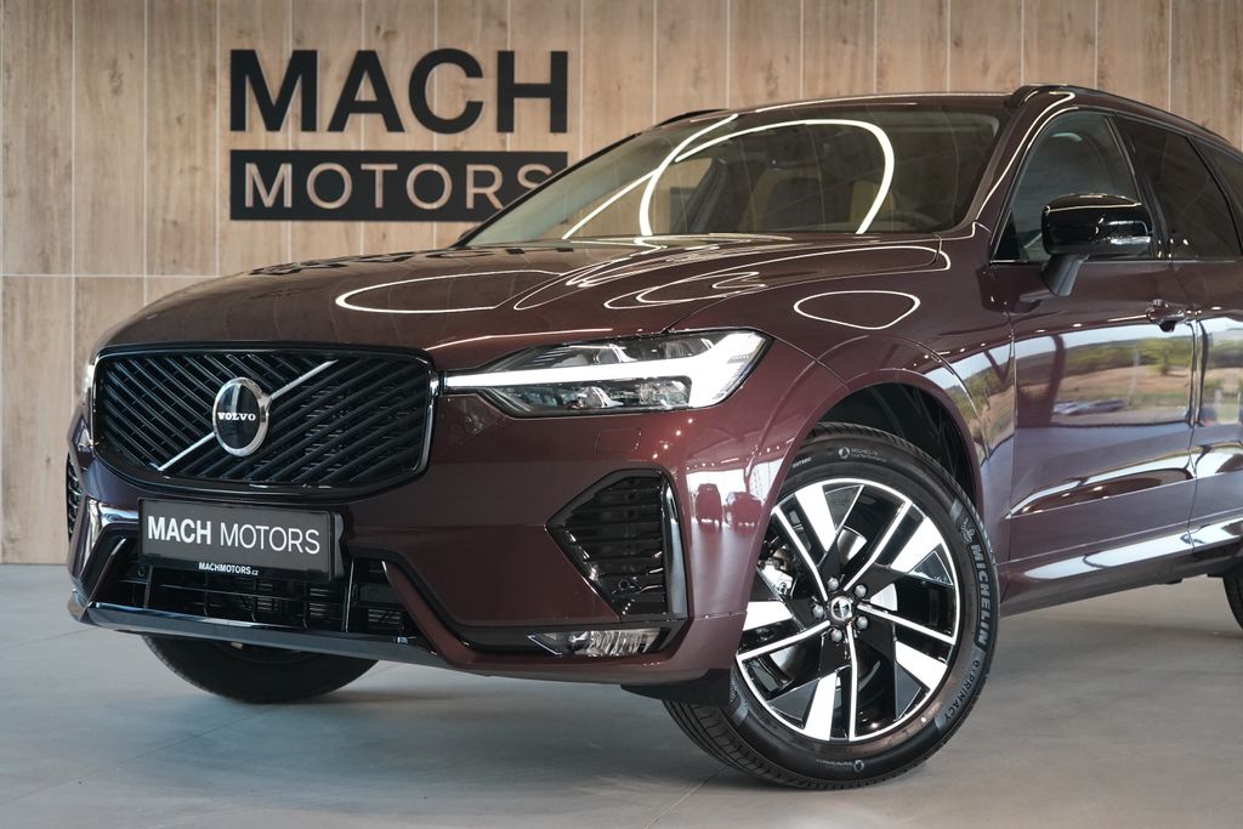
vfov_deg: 23.8
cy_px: 414
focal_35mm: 57
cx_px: 622
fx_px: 1968
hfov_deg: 35.0
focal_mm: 57
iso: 4000
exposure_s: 1/160
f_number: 5
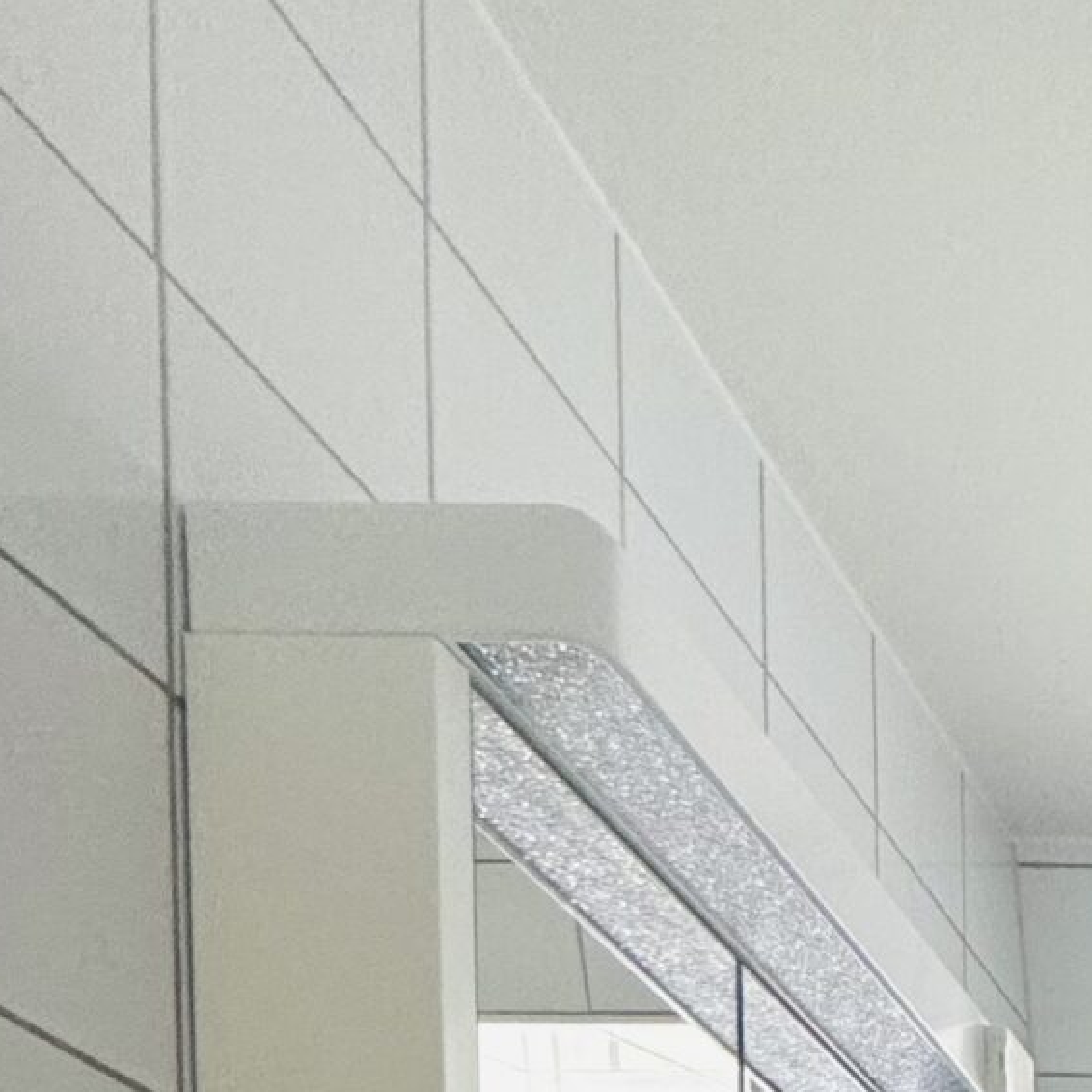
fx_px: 1999
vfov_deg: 20.0
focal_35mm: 56
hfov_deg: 22.8
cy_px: 2064
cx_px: 1765
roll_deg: -0.8
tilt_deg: -1.7
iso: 160
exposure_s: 1/99
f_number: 2.2
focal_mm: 2.22
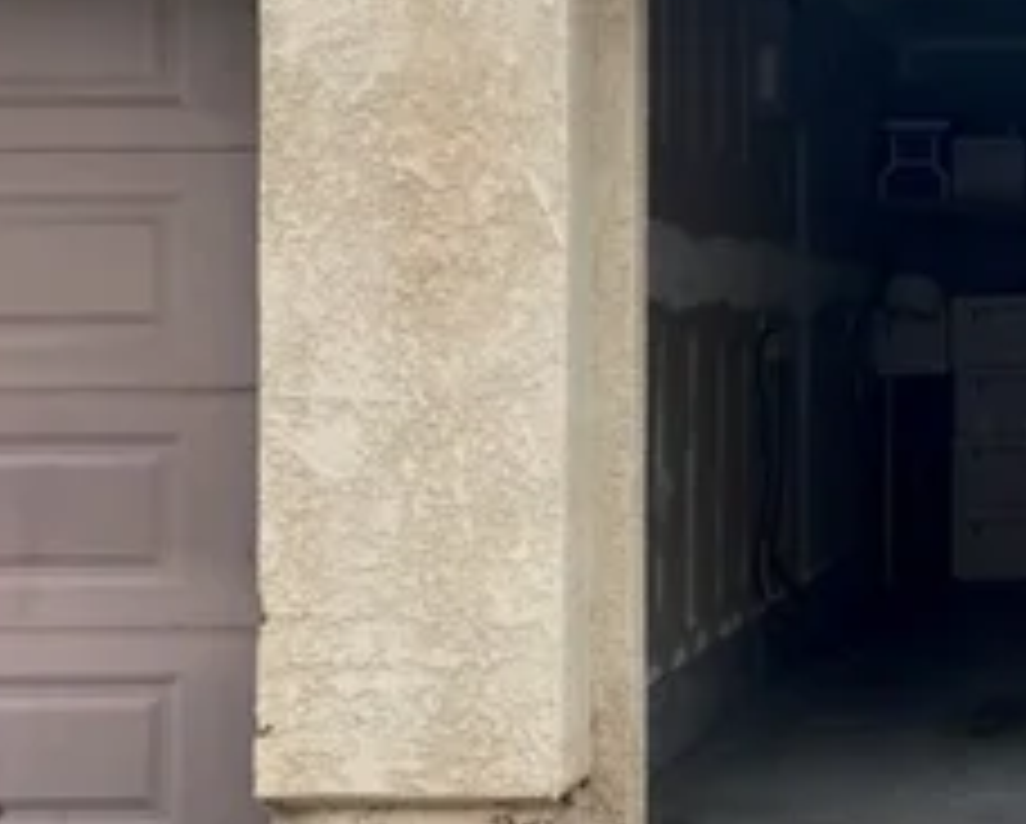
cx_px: 1226
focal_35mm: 83
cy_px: 198
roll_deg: +0.0
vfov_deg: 18.4
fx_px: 2524
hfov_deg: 21.4
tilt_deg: +2.0
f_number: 1.5
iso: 50
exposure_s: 1/1972
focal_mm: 5.7
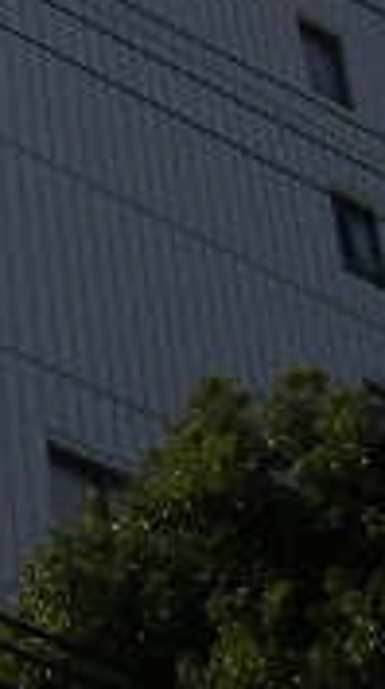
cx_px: -354
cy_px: 160
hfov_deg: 7.7
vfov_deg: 14.3
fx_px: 2734
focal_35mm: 150
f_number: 4.1
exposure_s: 1/1121
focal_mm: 5.8
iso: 50
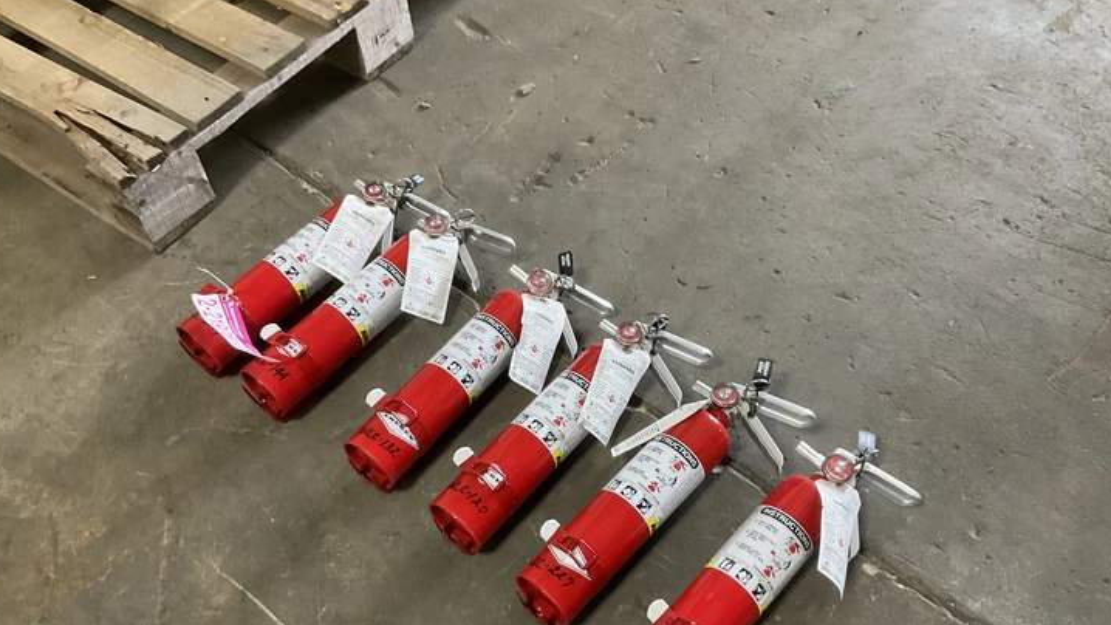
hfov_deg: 59.5
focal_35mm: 33
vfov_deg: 35.3
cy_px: 422
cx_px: 559
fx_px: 972
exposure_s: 1/60
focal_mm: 3
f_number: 1.8
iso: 200
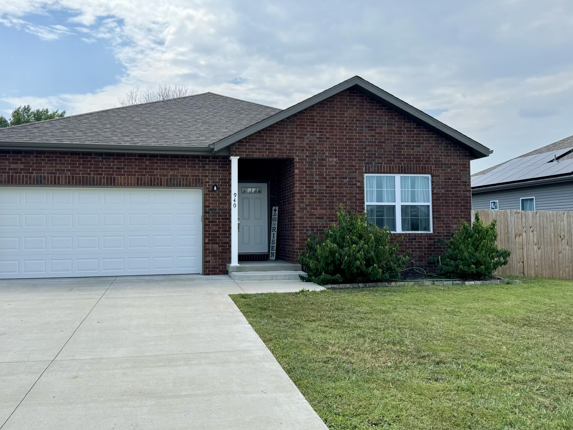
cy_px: 206
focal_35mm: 29
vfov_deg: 48.2
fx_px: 480
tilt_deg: +3.1
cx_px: 248
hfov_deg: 61.4
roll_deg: +0.2
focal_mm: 6.76
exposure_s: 1/1923
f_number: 1.78
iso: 80
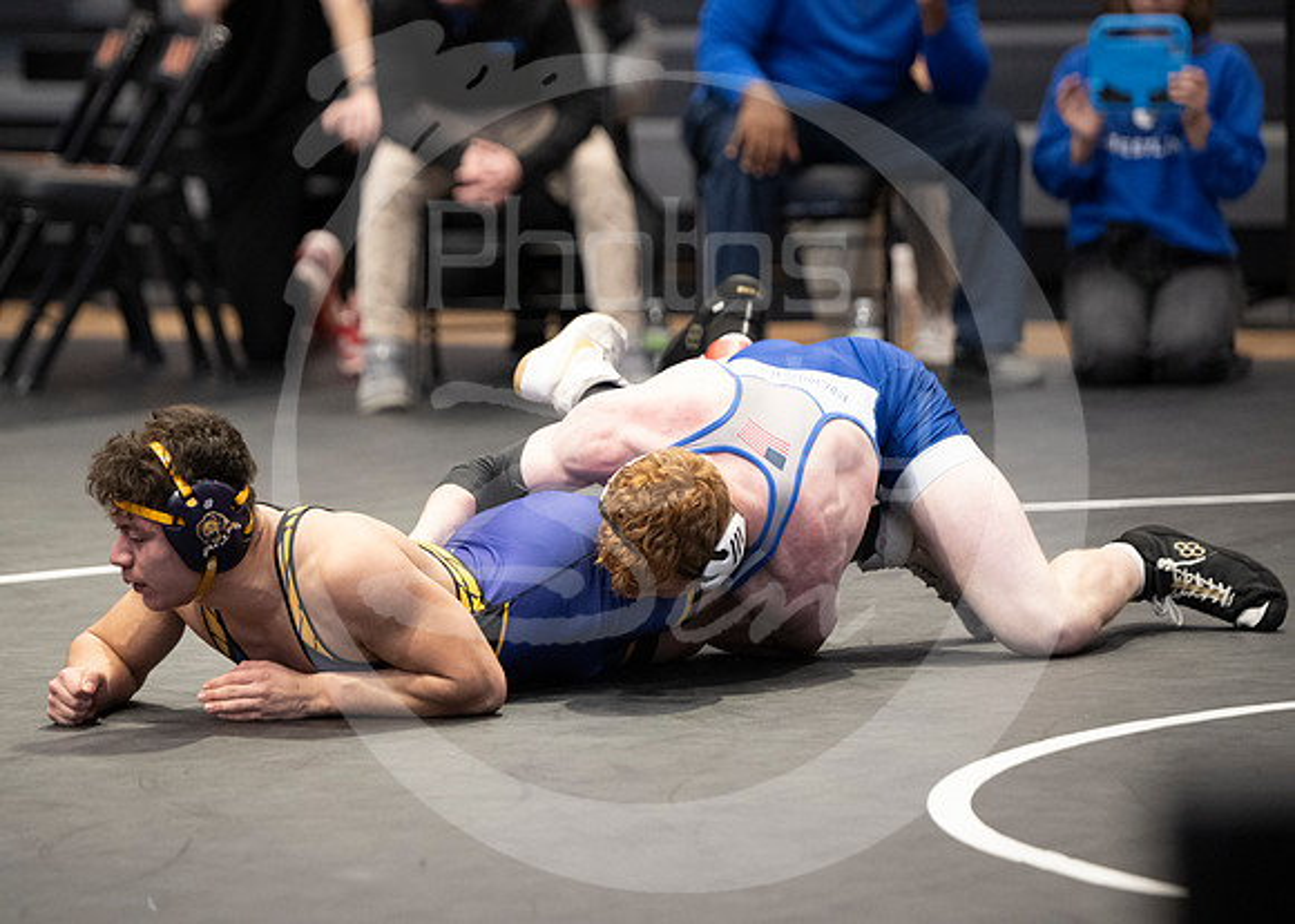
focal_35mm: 221
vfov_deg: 6.5
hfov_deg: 9.1
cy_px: 447
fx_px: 8143
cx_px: 586
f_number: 2.8
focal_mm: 165
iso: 3200
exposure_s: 1/1000
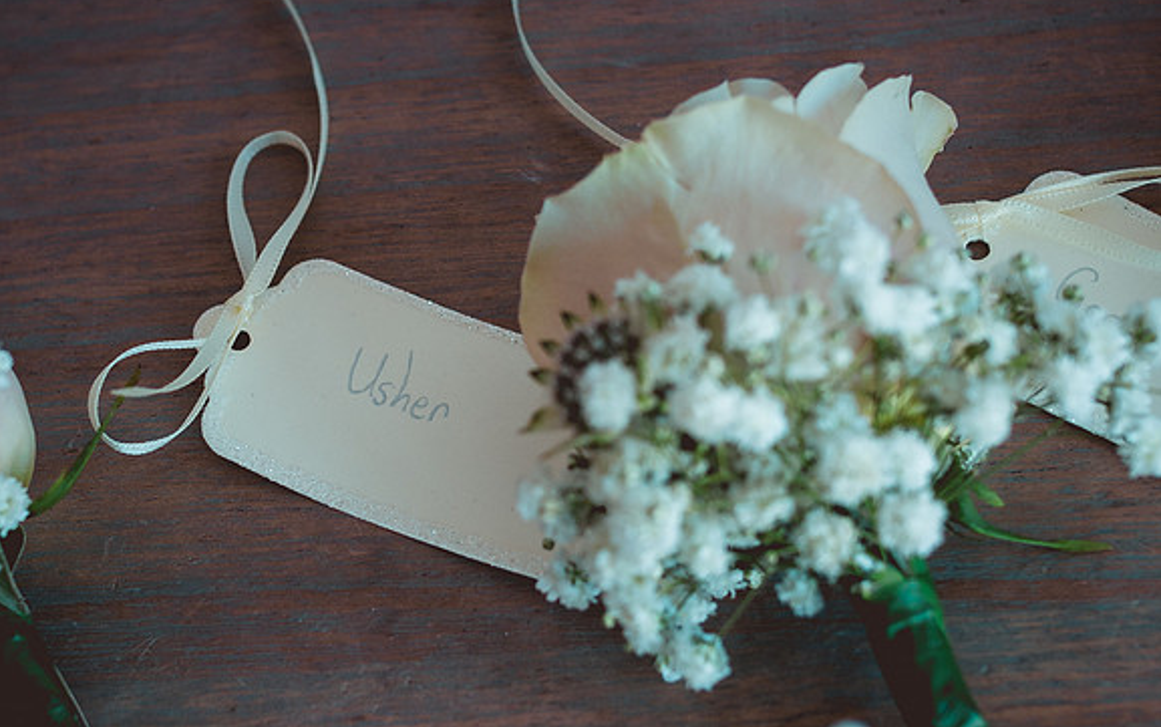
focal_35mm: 85
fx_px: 2690
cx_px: 403
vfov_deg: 15.4
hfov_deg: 24.3
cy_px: 419
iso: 160
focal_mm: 35
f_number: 3.2
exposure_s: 1/160
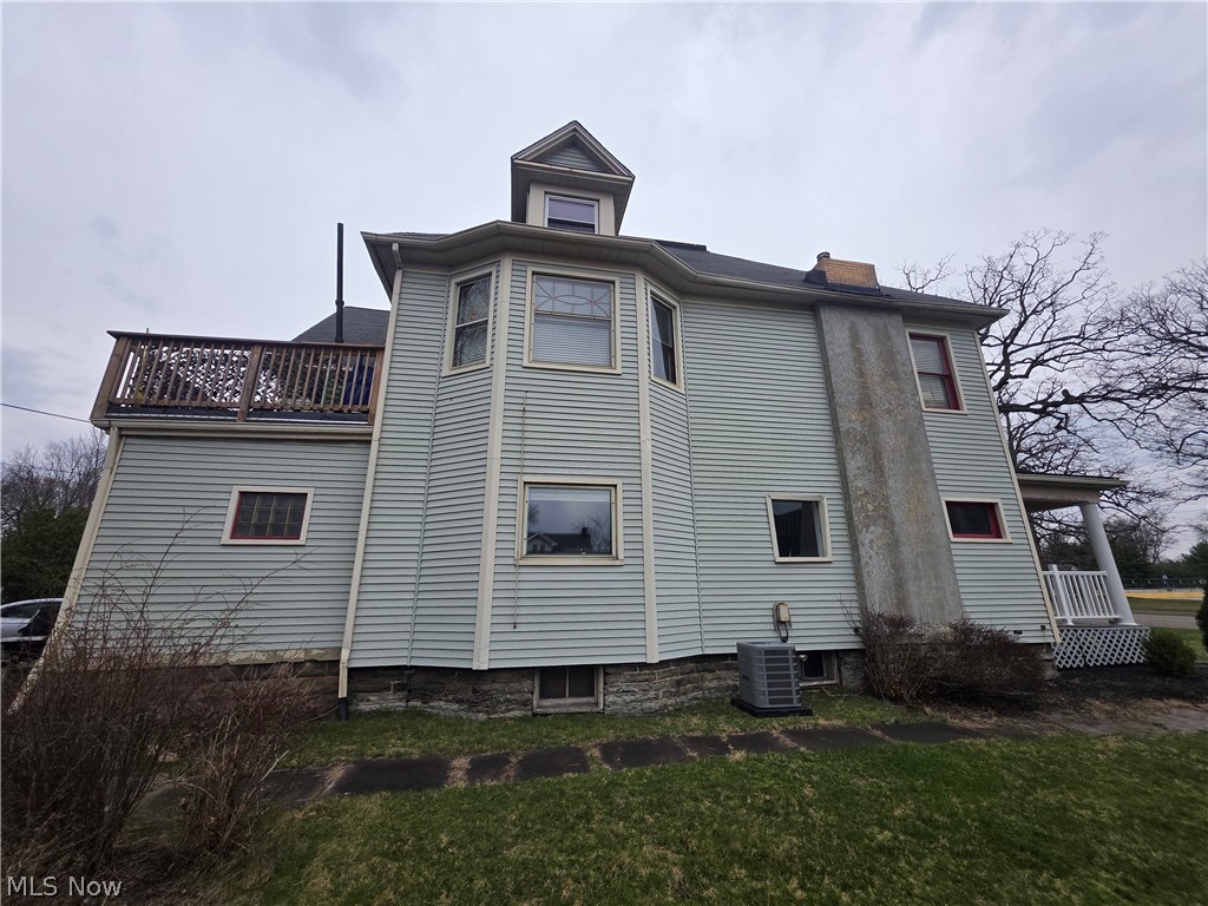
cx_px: 604
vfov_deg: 89.9
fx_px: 454
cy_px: 453
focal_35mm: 13
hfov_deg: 106.2
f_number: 1.9
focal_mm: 2.2
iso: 80
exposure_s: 1/2000
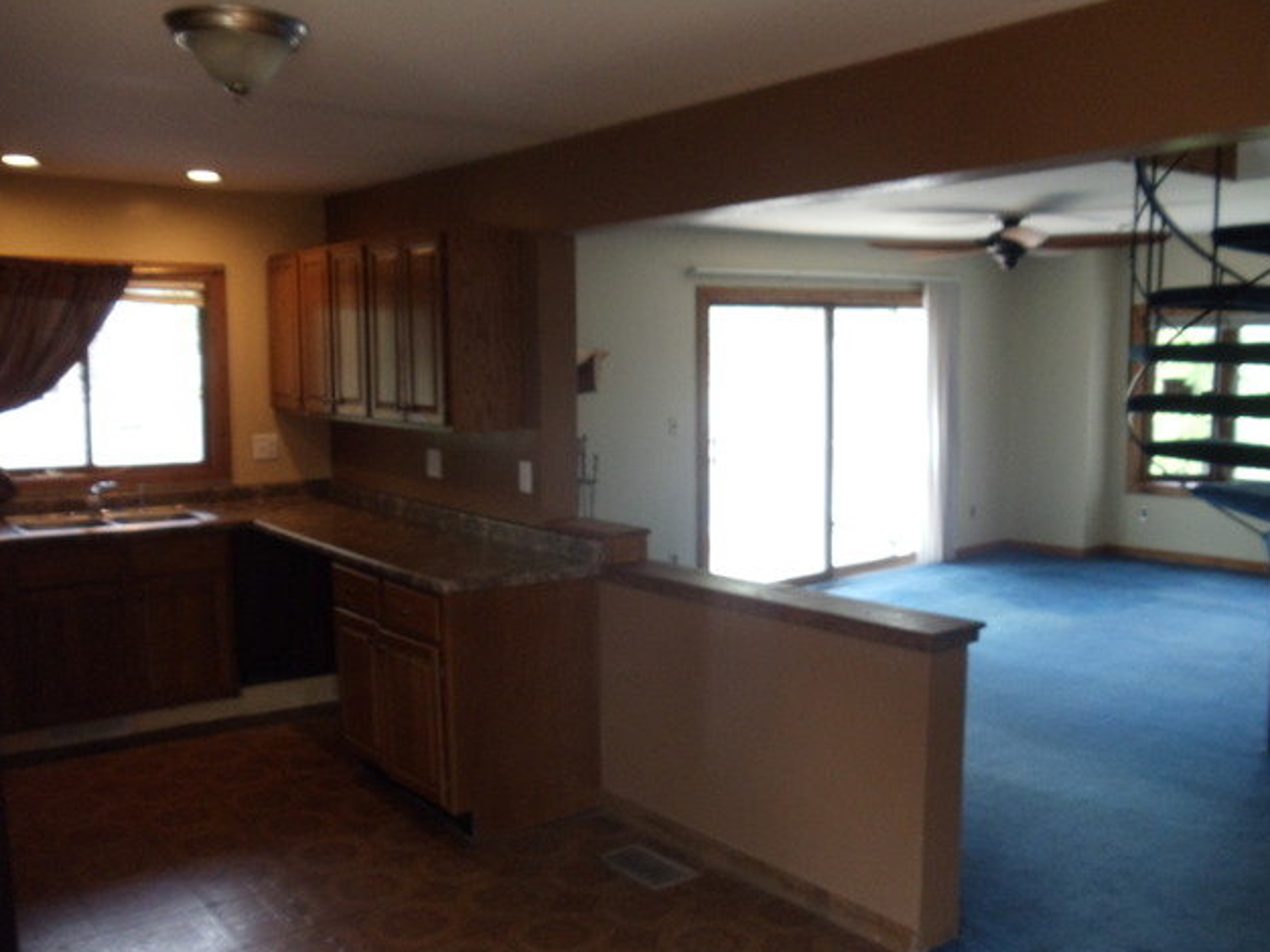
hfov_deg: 42.1
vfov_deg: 32.2
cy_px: 485
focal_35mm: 45
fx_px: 1650
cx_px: 629
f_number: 3.5
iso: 400
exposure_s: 1/60
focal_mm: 6
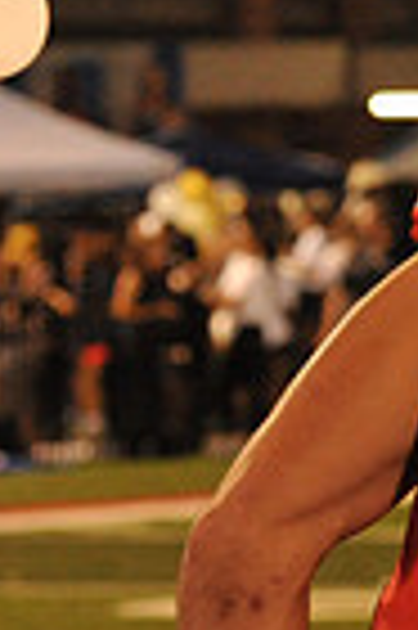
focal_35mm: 414
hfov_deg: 3.3
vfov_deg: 5.0
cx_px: 1119
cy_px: 374
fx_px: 7228
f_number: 7.1
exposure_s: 1/160
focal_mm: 100
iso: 5000
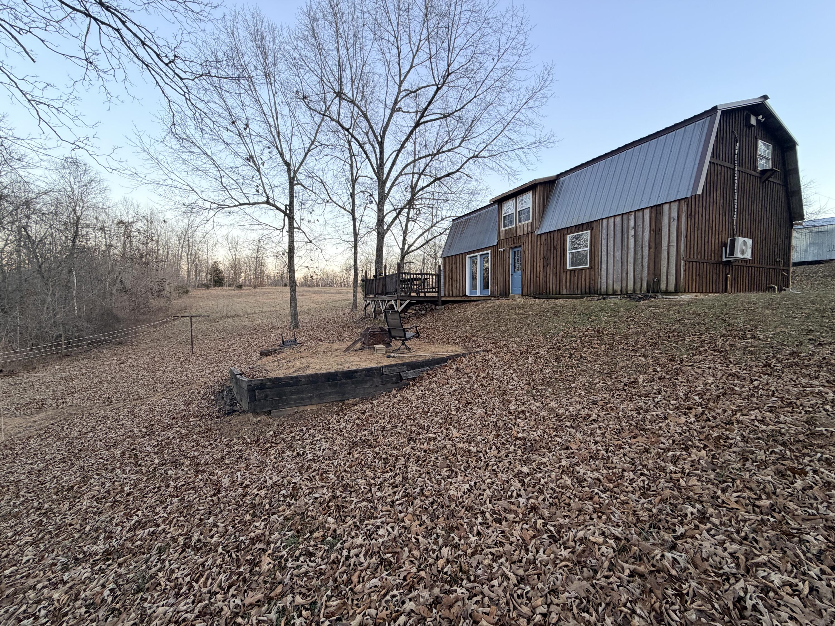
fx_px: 338
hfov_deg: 102.1
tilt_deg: -1.7
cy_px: 313
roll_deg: +0.4
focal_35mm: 14
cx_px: 418
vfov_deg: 85.7
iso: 80
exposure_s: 1/121
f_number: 2.2
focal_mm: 2.22
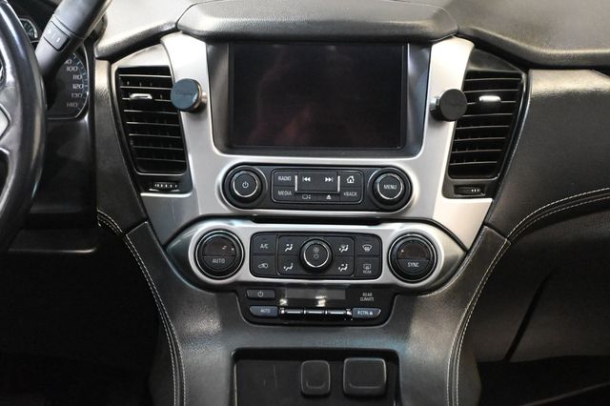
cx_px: 305
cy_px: 203
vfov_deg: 21.5
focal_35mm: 63
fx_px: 1067
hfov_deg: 31.9
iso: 12800
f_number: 5.6
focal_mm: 42
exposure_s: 1/25
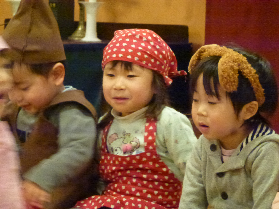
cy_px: 104
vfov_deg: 5.2
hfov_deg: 7.0
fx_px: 2297
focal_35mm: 285
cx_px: 140
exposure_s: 1/60
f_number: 5.7
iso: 1600
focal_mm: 51
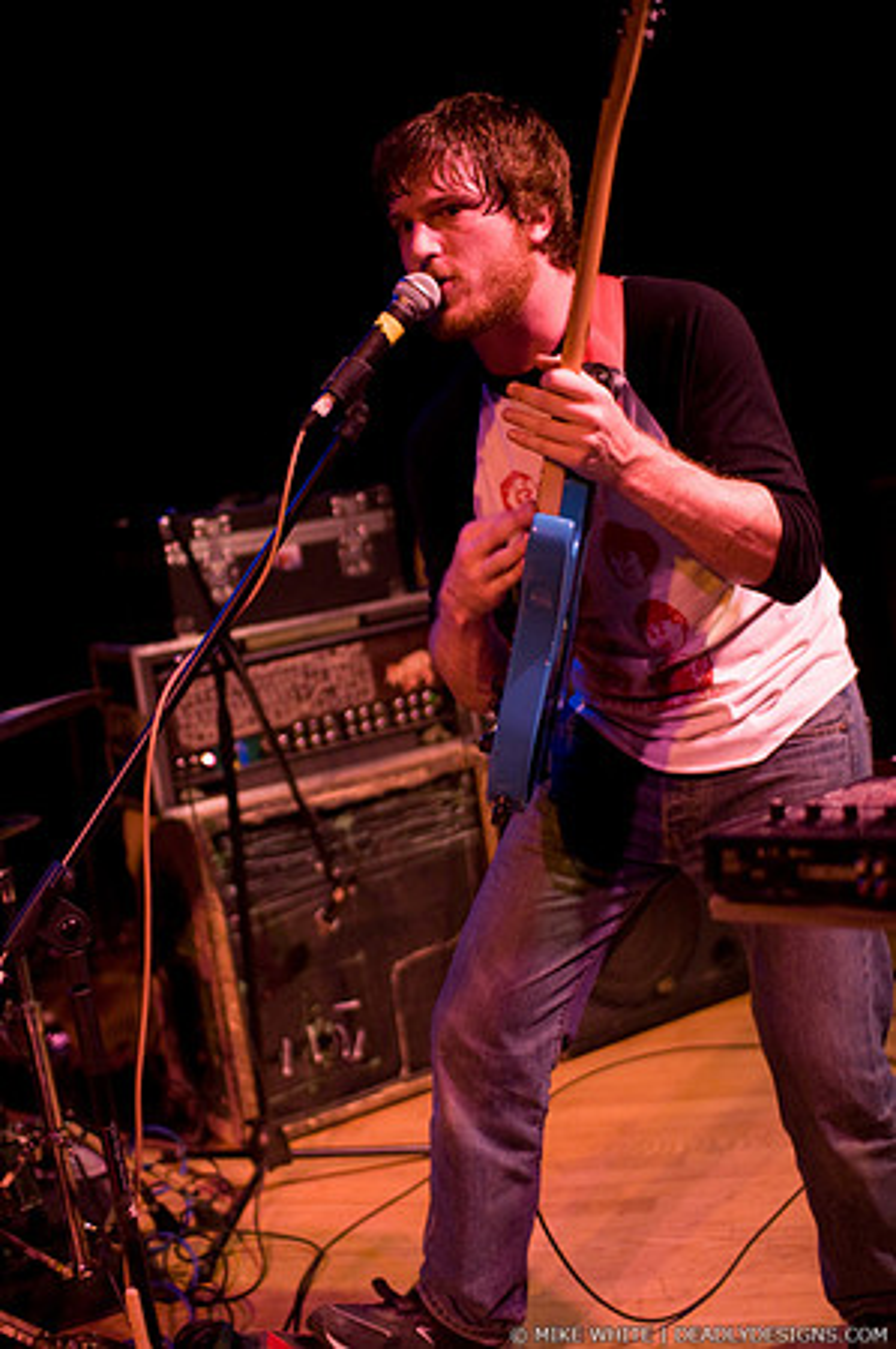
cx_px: 448
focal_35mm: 45
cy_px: 674
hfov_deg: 29.8
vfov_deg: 43.6
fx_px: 1684
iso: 1000
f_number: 1.8
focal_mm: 30
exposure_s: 1/320
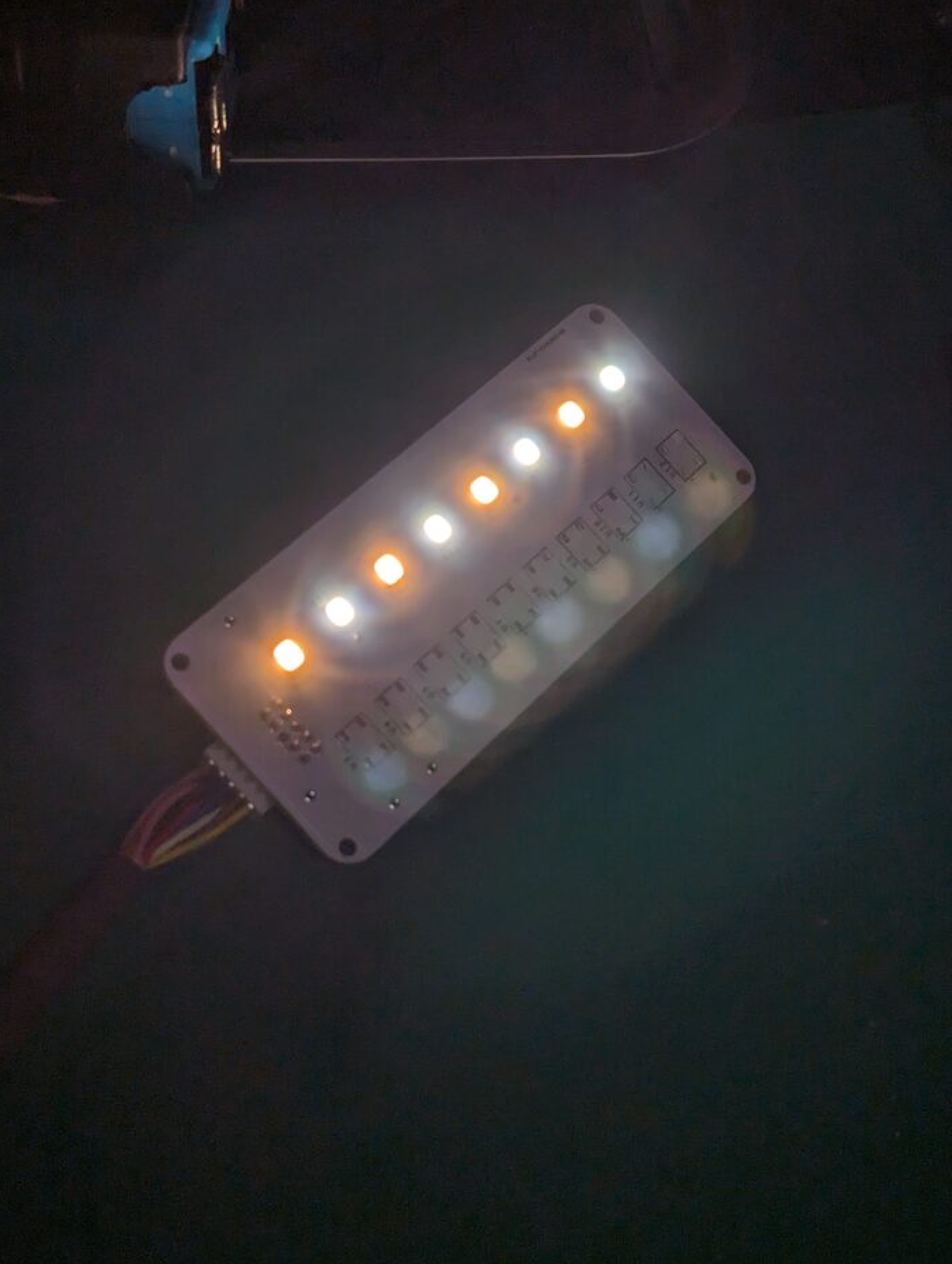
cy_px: 576
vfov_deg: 34.3
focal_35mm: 56
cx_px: 495
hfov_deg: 26.2
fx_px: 2049
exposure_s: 1/625
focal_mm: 6.9
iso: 22
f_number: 1.68
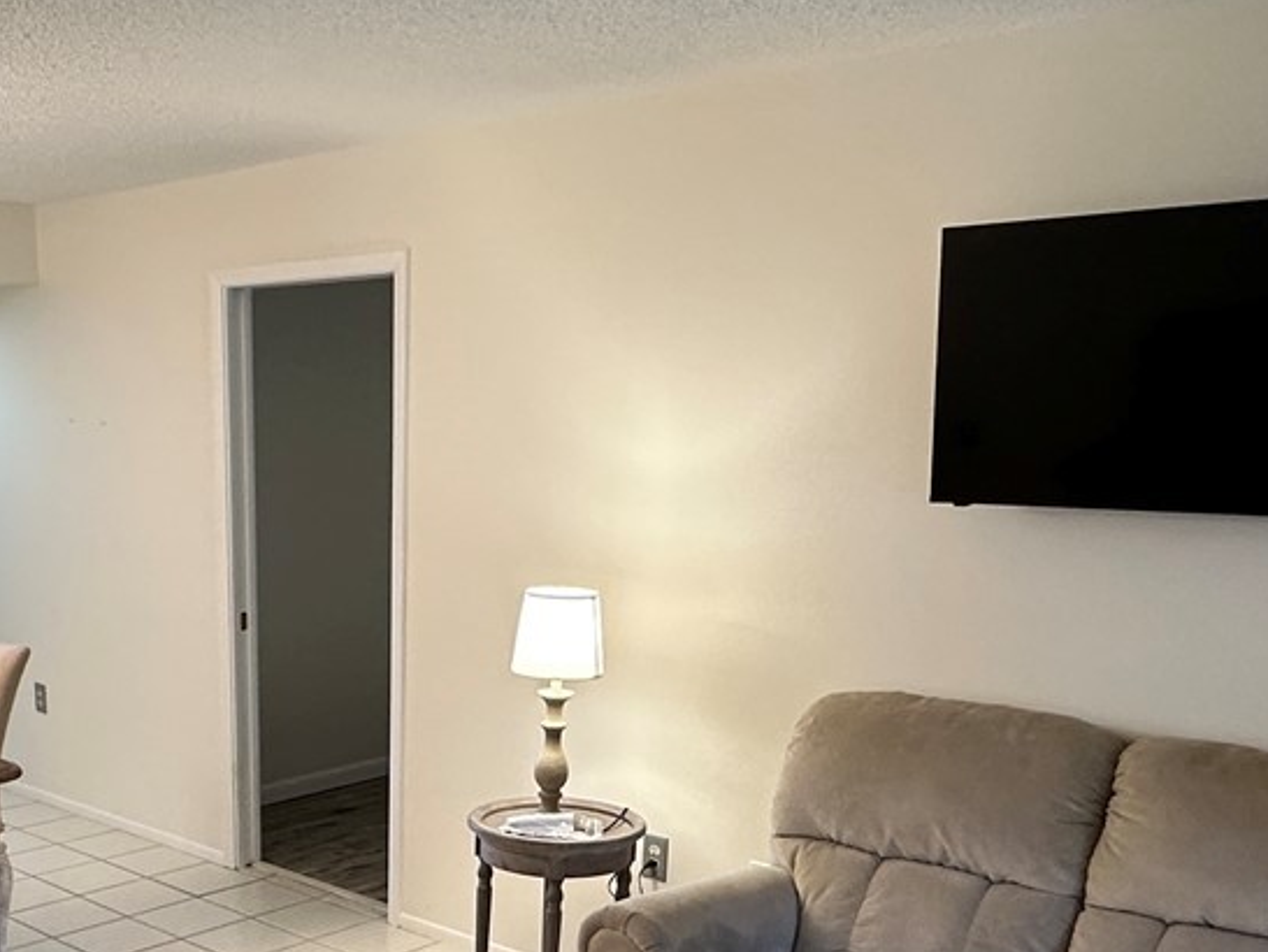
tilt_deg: -16.2
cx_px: 330
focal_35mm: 41
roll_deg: +0.2
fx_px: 1503
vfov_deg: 33.4
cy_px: 845
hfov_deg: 44.4
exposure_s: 1/60
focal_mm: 2.22
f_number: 2.2
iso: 250
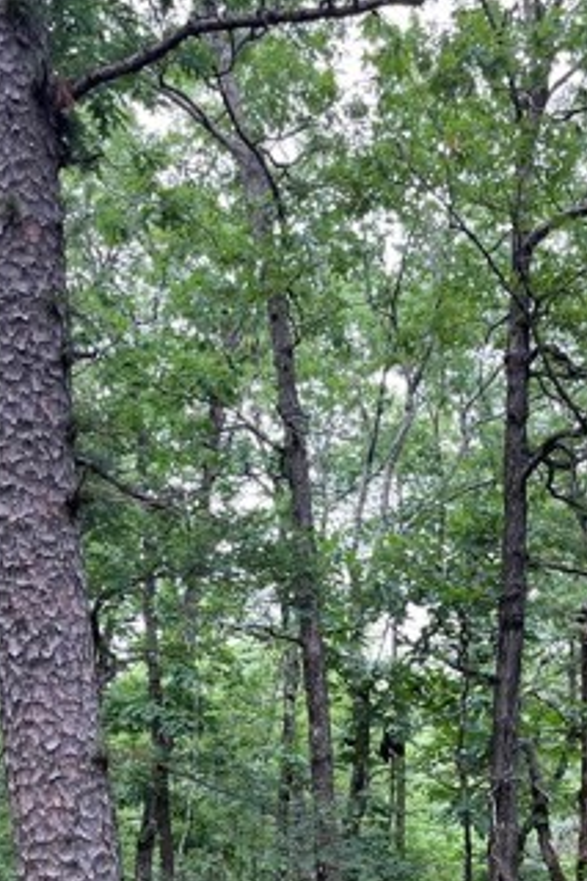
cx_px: 405
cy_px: 870
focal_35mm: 65
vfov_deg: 29.1
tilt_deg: -3.3
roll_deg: -0.5
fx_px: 1591
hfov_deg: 20.8
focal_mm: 5.1
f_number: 1.6
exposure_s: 1/164
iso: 50
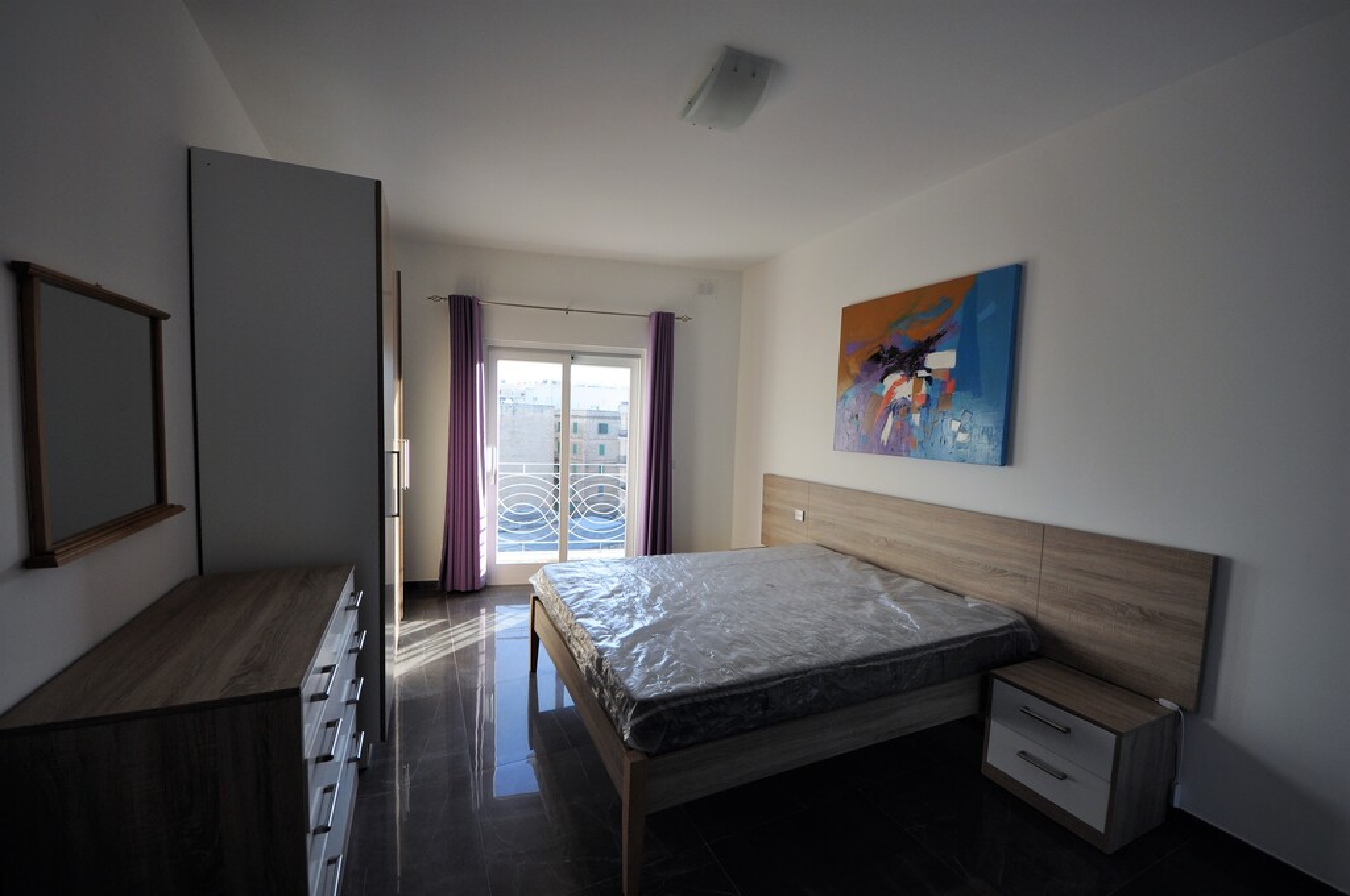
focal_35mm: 14
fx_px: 506
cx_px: 675
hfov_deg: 106.3
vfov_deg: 83.1
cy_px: 448
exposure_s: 1/125
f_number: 5.6
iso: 360
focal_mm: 9
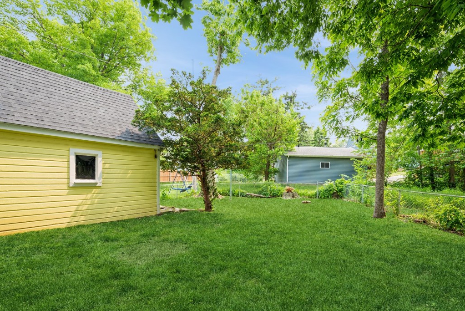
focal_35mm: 18
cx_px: 253
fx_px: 233
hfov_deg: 89.7
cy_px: 168
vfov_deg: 67.4
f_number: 8
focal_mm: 16
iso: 200
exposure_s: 1/50
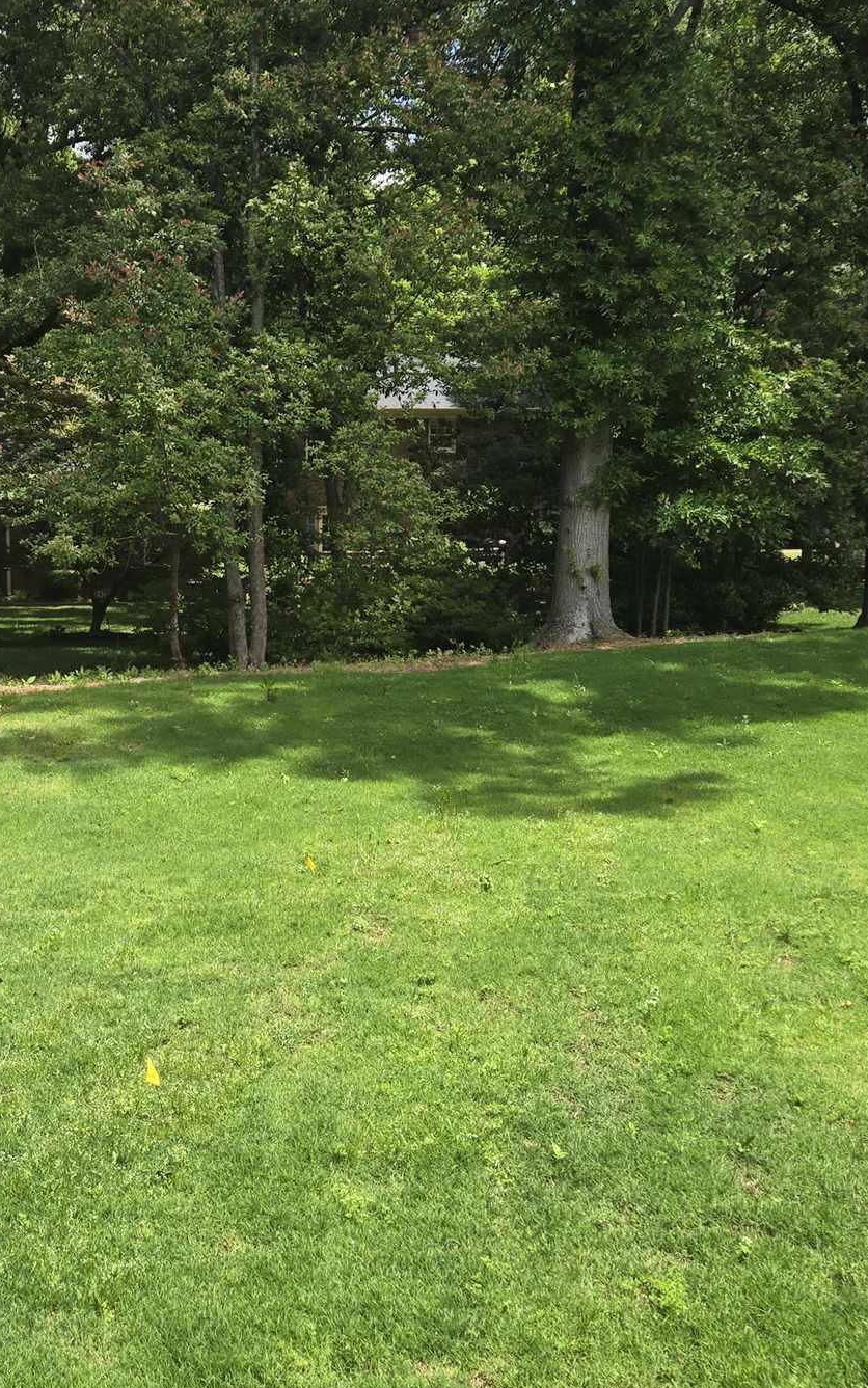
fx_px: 1589
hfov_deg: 29.9
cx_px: 194
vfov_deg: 47.2
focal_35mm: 42
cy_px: 654
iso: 25
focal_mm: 5.4
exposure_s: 1/950
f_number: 1.8
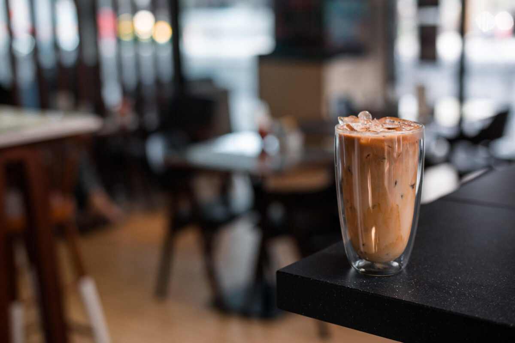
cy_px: 172
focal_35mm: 50
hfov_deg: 39.6
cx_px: 258
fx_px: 715
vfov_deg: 27.0
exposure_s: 1/250
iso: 400
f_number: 2.8
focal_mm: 50
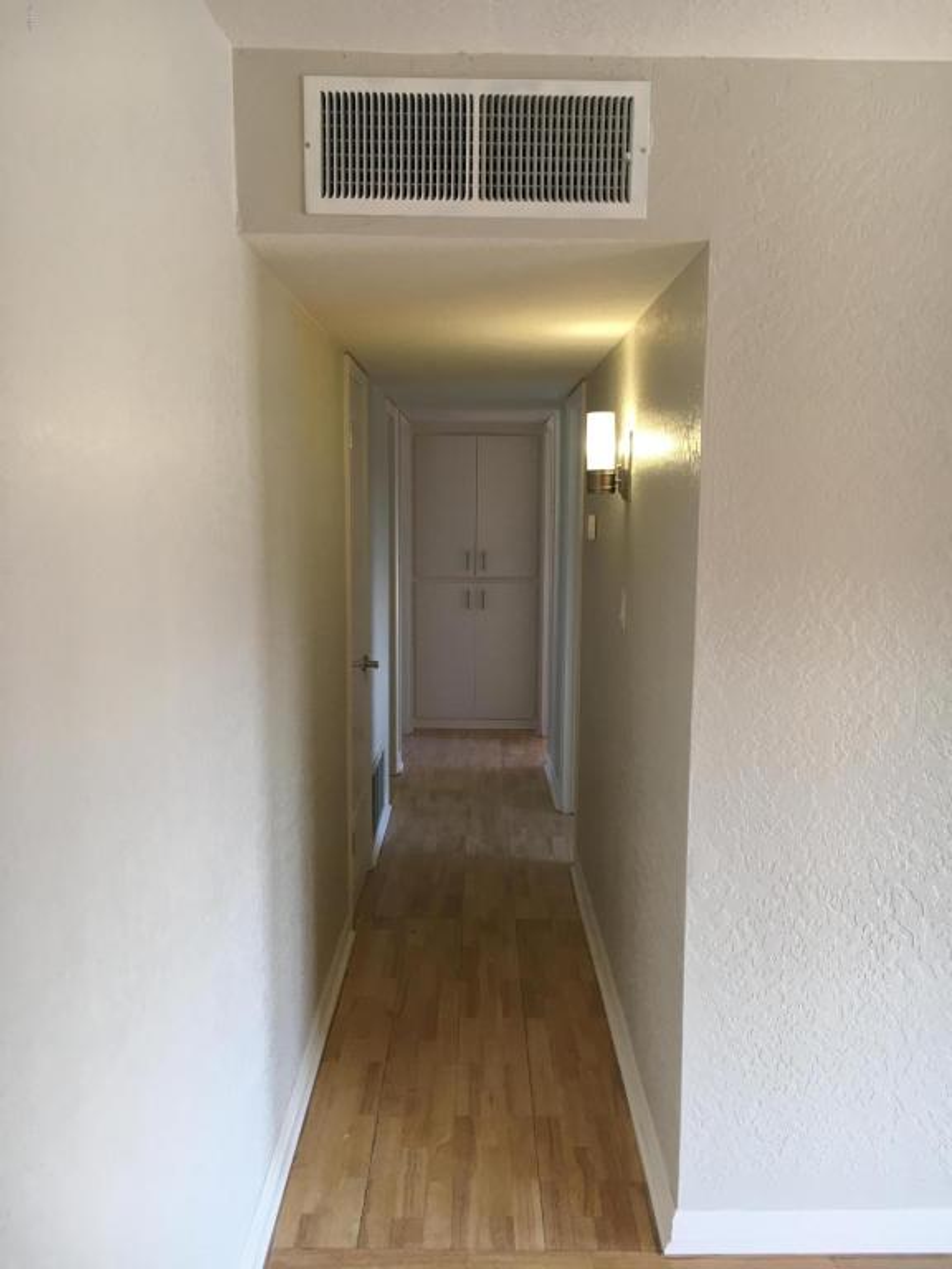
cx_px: 476
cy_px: 634
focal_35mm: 29
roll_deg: -0.4
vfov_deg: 61.7
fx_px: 1063
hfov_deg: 48.2
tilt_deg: -8.0
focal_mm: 4.15
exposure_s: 1/40
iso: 32
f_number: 2.2
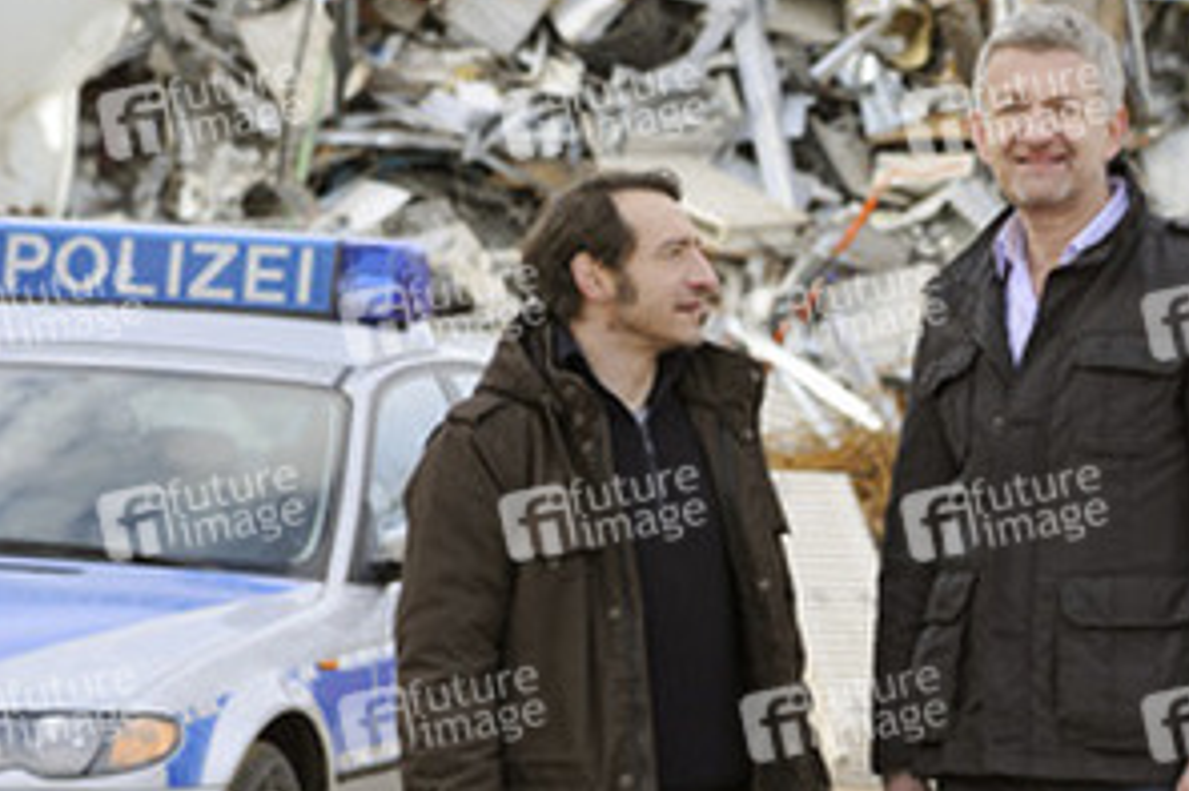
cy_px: 414
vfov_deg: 6.2
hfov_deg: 9.3
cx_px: 898
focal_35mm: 221
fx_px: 7295
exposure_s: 1/250
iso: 320
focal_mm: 145
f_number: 8
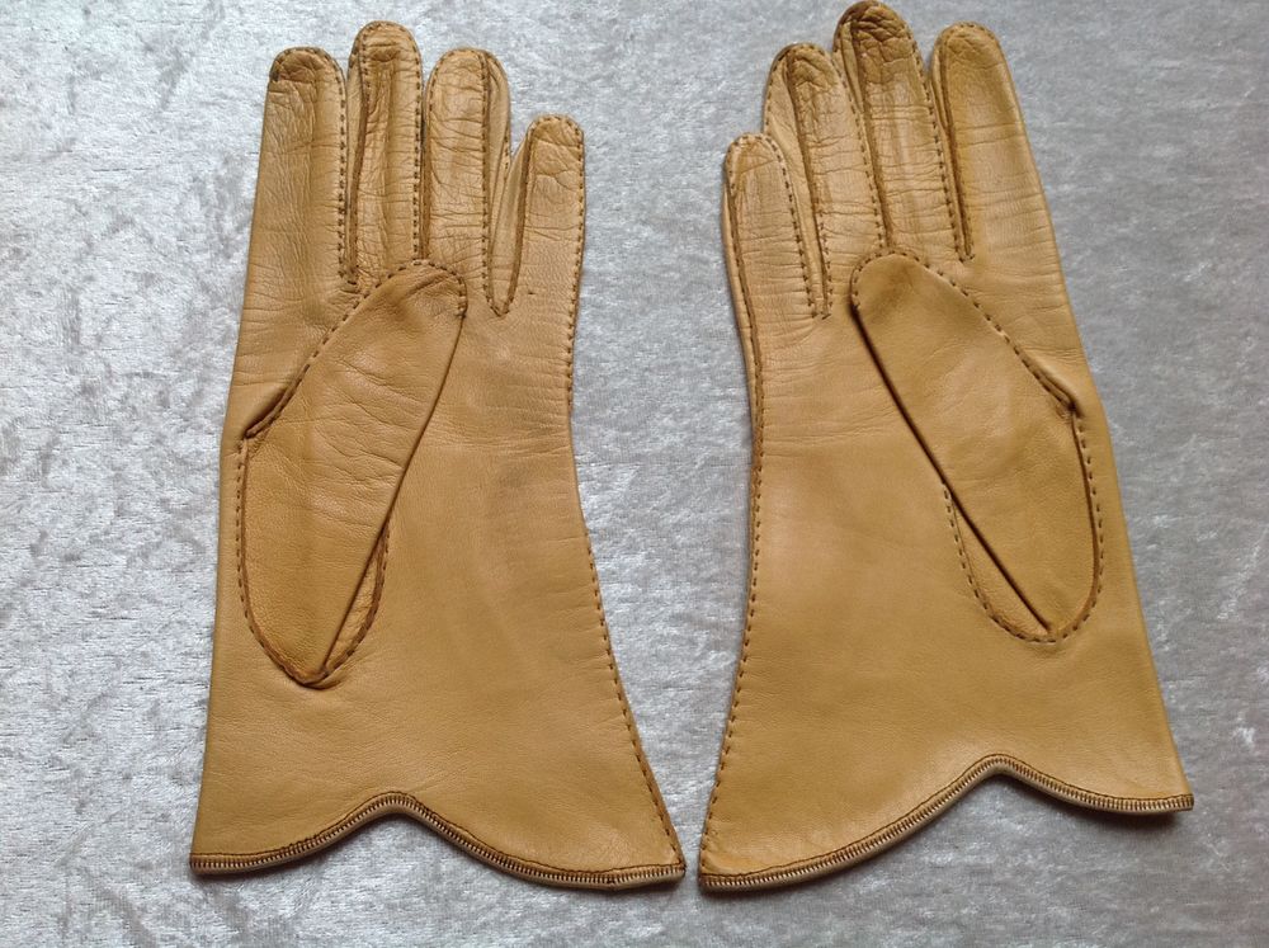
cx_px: 634
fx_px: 1281
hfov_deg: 52.7
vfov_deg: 40.6
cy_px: 474
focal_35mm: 35
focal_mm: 4.28
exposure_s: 1/120
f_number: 2.4
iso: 100
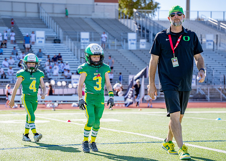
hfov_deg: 21.6
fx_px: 591
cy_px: 97
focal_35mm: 92
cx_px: 89
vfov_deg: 15.5
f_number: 2.8
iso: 250
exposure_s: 1/2500
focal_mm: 70
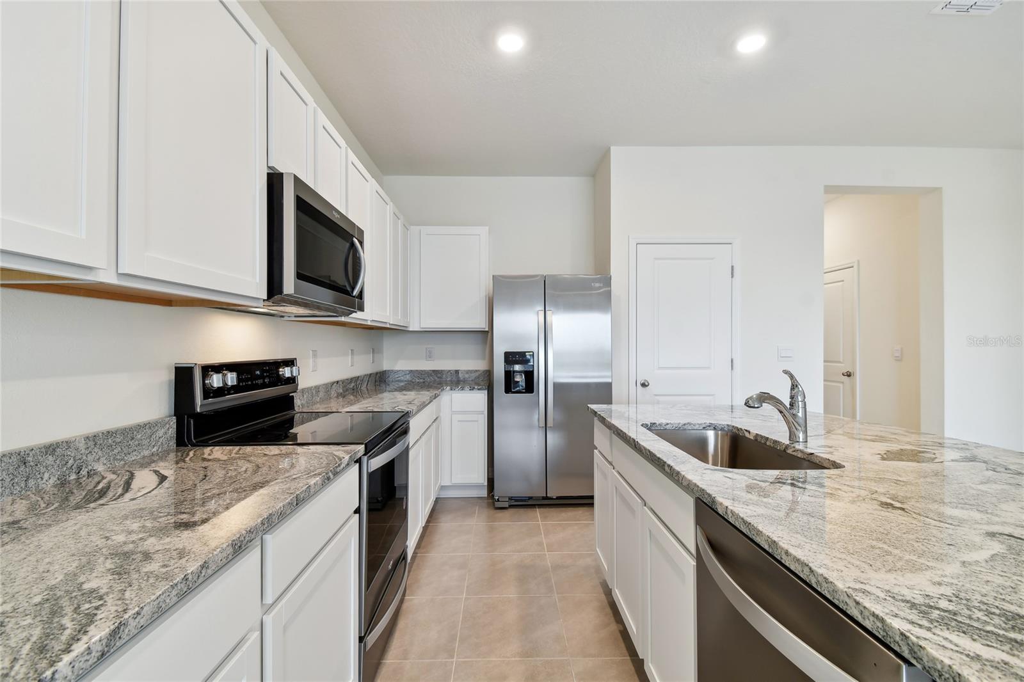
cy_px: 341
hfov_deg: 100.4
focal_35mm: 15
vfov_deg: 77.3
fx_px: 427
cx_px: 512
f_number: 7.1
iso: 100
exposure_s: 1/4
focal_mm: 10
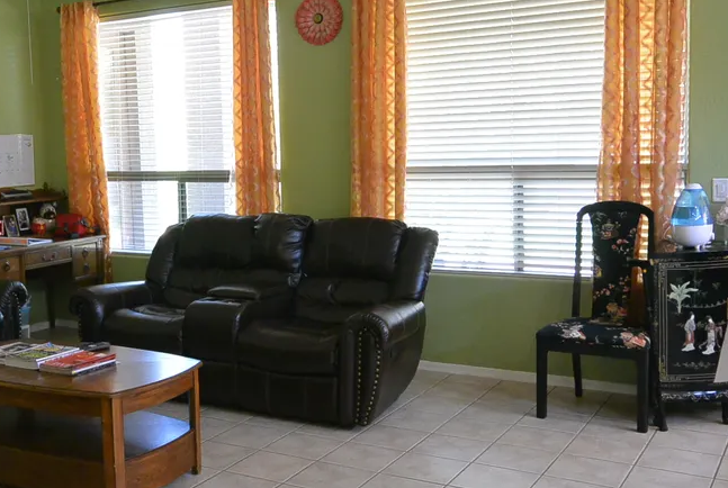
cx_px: 235
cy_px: 215
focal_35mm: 43
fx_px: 871
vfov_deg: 31.3
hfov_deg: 44.6
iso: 1400
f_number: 3.5
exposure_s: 1/60
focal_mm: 11
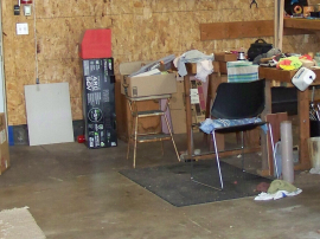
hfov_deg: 20.8
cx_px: 204
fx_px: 868
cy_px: 64
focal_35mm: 94
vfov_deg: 15.6
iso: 200
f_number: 2.8
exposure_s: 1/60
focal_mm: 6.3
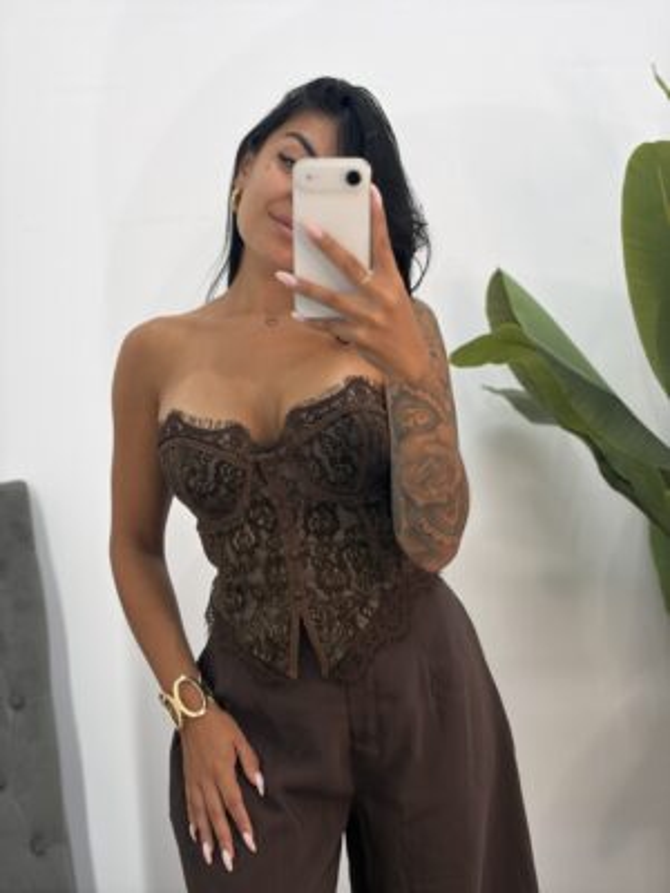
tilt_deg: -23.7
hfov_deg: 28.0
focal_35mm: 52
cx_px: 335
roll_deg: +4.8
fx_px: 1342
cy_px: 446
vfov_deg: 36.8
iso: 80
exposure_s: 1/50
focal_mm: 5.96
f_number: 1.6
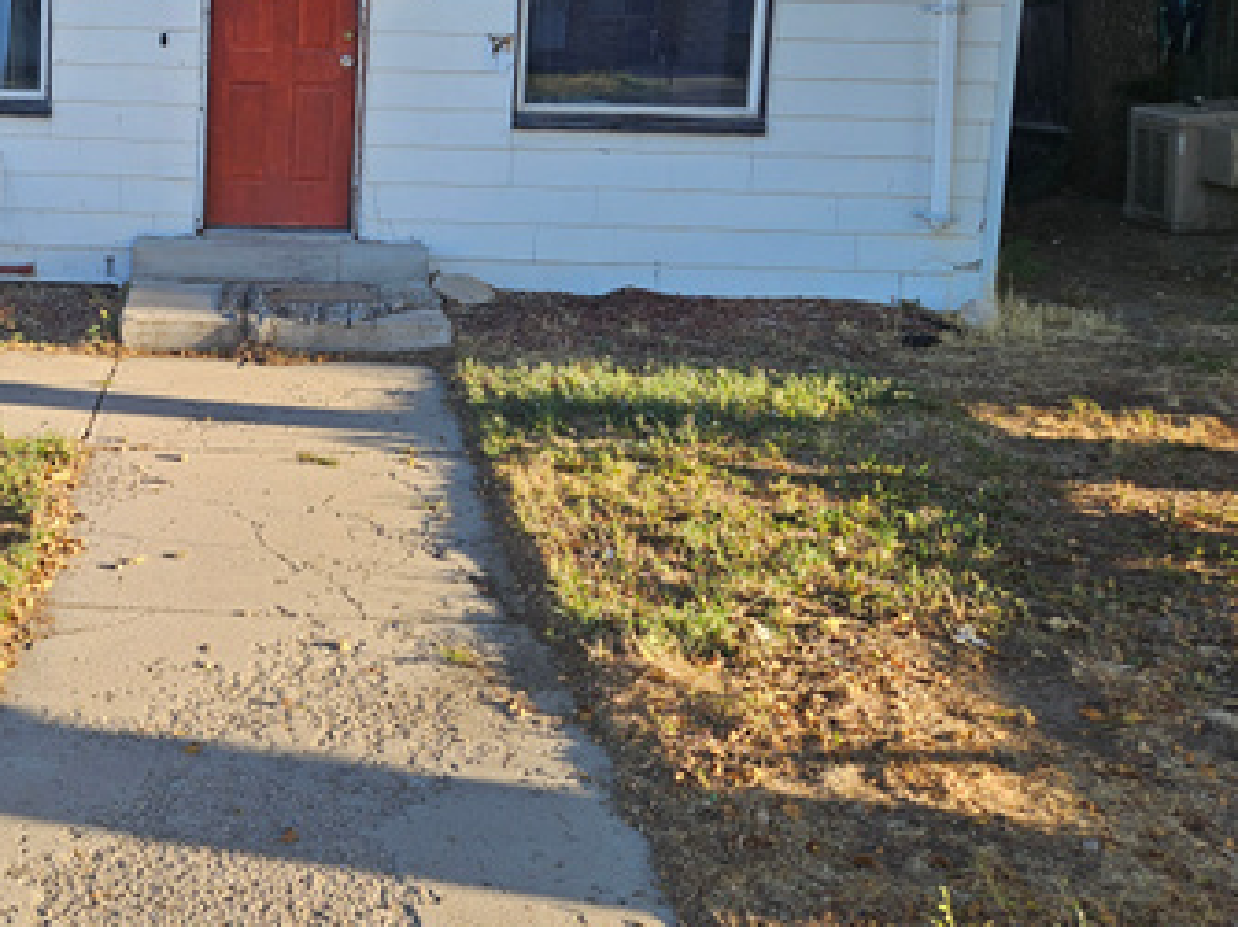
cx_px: 174
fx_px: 1573
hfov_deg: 40.4
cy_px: 185
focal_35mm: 44
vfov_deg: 32.0
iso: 25
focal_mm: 5.4
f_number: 1.8
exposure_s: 1/420
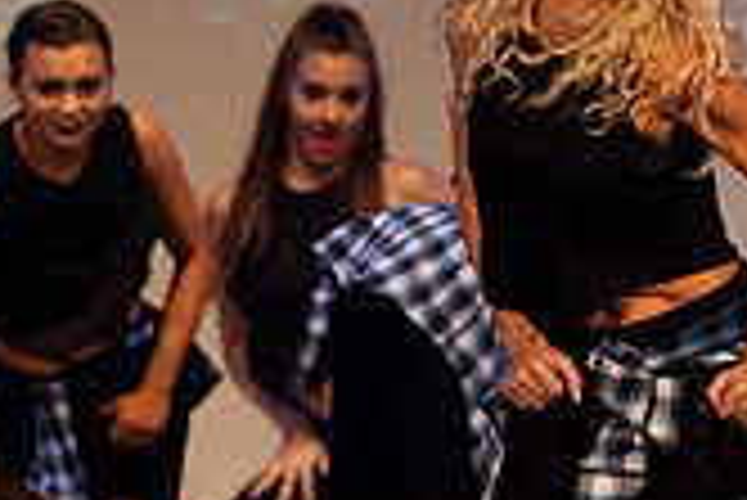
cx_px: 558
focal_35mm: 699
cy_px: 351
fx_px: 14517
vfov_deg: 2.0
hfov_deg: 2.9
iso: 3200
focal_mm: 200
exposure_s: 1/200
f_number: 4
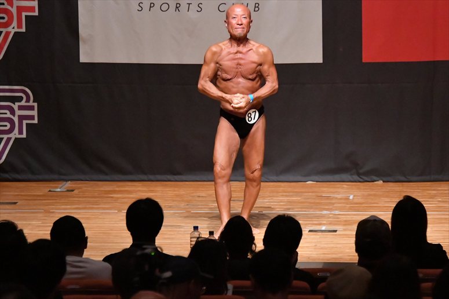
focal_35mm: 270
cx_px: 224
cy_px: 150
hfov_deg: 7.6
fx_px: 3366
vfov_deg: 5.1
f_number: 5.6
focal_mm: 180
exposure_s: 1/400
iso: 12800
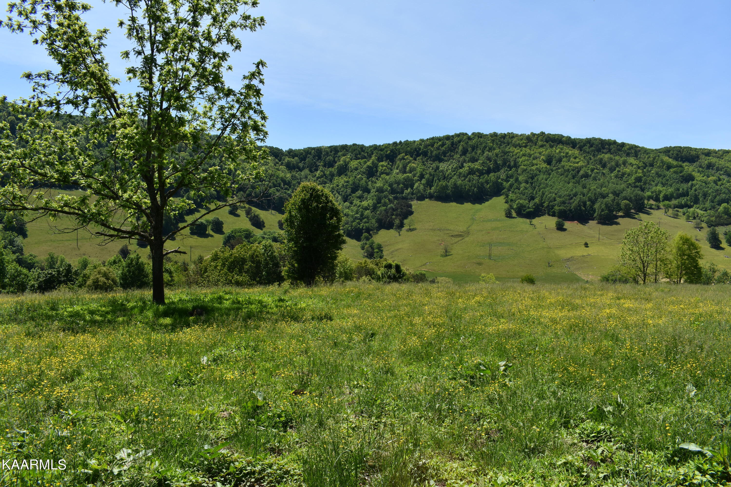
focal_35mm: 27
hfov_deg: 67.4
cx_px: 366
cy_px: 244
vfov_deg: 47.9
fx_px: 548
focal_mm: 18
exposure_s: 1/500
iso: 200
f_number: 8
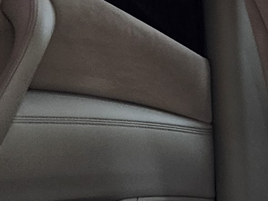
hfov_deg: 11.7
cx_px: 462
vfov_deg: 9.4
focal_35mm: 158
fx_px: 1224
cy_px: 103
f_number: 1.8
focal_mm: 6.4
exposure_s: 1/100
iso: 160
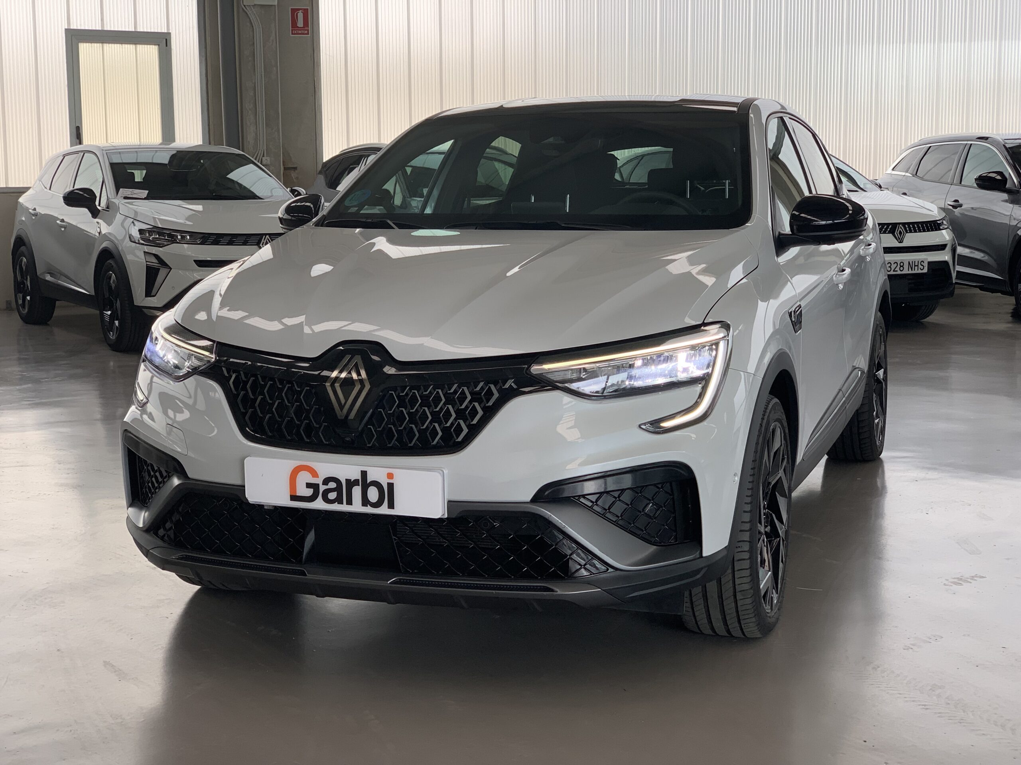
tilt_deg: -5.7
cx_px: 510
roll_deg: +0.5
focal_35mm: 52
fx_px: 1534
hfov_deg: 36.8
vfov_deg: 28.0
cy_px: 382
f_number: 2.4
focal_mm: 6
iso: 32
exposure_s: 1/122
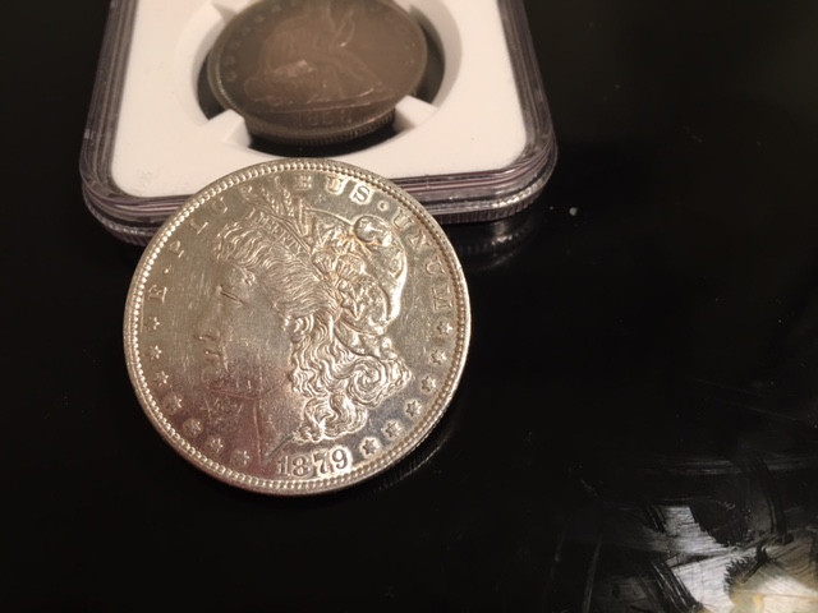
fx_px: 685
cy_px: 306
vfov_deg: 48.2
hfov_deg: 61.7
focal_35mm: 29
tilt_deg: -57.8
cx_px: 409
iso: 32
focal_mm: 4.15
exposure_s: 1/15
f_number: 2.2
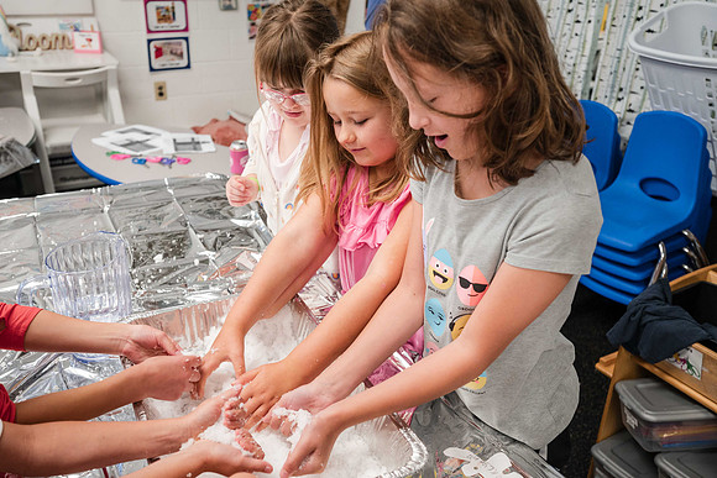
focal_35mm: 32
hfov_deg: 58.1
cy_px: 239
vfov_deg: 40.7
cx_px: 356
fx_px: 645
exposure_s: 1/125
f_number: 4
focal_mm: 30
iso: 1800
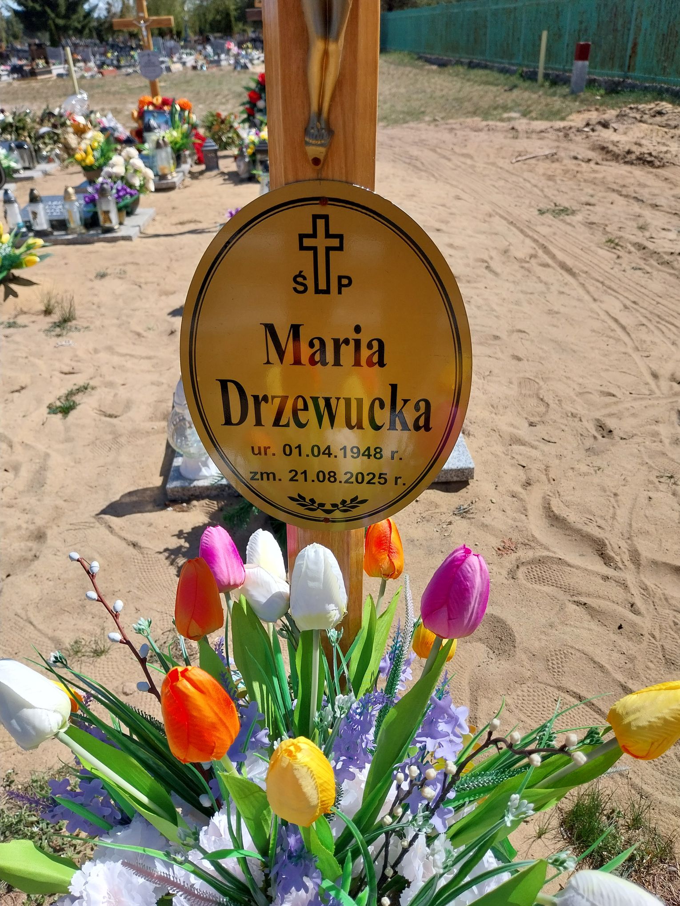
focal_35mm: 26
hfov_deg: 53.1
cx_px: 340
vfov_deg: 67.3
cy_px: 453
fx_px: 681
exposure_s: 1/1066
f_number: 1.8
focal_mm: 4
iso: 25
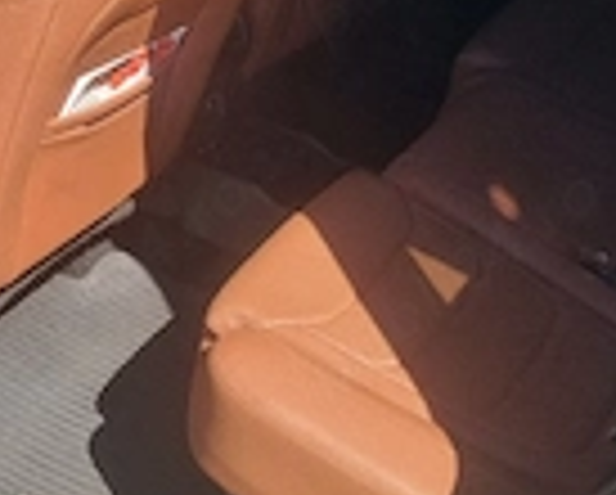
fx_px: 1351
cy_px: -14
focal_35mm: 74
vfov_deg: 20.0
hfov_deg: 25.5
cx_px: 193
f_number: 1.8
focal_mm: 5.4
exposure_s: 1/1429
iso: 50
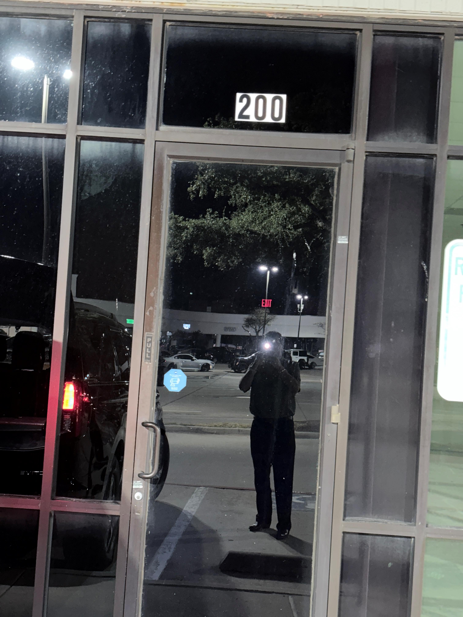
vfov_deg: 36.8
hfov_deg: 28.0
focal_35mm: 52
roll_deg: -3.7
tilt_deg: +1.0
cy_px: 308
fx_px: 927
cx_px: 232
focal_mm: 5.96
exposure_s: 1/4
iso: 125
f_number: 1.6
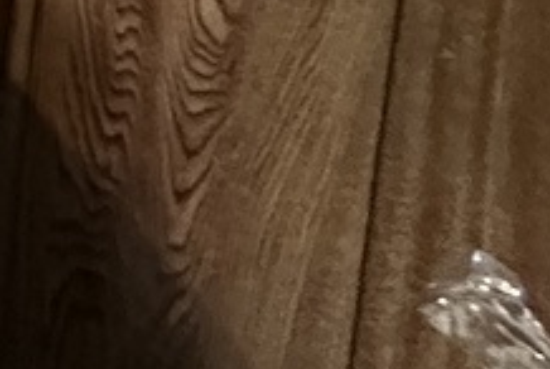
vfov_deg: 9.5
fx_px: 1469
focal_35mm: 96
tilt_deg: -5.1
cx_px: -1115
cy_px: -867
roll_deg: -1.4
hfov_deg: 11.4
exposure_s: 1/60
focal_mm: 2.22
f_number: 2.2
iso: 800
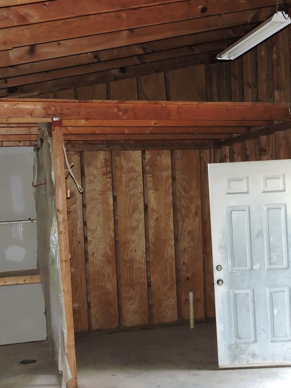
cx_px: 204
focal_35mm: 55
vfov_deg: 34.9
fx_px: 616
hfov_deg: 26.3
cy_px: 209
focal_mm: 5
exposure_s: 1/40
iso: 560
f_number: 3.5
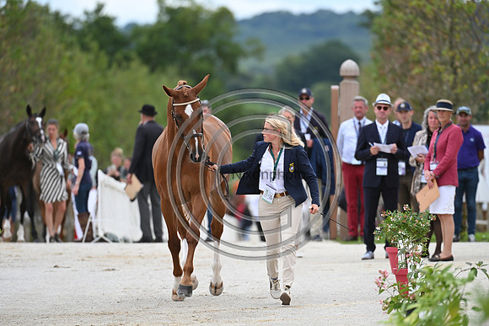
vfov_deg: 3.4
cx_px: 244
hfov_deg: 5.2
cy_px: 163
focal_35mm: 400
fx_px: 5434
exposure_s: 1/1600
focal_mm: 400
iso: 640
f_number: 5.6
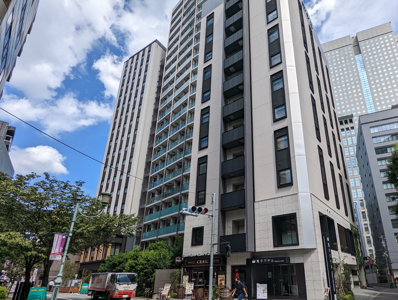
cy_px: 184
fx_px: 230
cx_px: 247
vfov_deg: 65.3
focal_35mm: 20
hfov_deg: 80.3
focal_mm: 2.35
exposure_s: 1/2066
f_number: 2.2
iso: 48
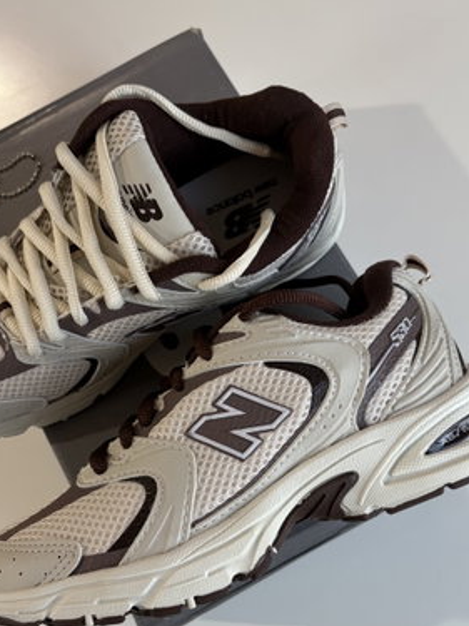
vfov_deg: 49.7
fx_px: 669
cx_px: 190
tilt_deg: -76.2
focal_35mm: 37
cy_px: 386
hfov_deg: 38.5
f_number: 1.6
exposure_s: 1/50
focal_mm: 5.96
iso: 160
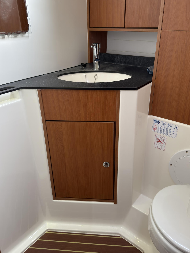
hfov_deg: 51.3
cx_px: 97
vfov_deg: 65.2
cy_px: 113
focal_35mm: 27
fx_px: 198
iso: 100
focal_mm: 6.8
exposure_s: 1/60
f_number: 1.8
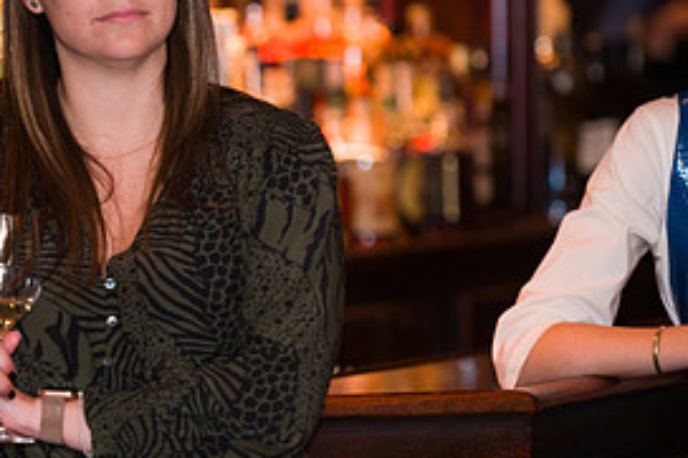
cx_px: 132
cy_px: 154
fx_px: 6322
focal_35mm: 331
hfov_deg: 6.2
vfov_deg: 4.1
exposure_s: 1/125
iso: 1600
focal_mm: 155
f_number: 3.2
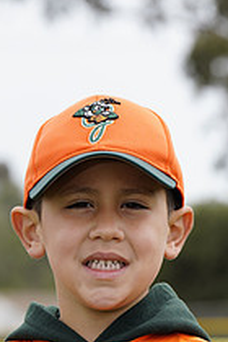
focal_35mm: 412
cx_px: 76
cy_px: 441
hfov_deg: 3.3
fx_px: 3914
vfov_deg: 5.0
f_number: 7.1
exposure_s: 1/250
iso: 100
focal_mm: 149
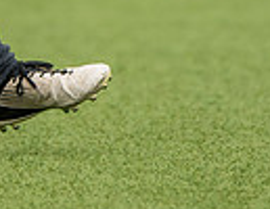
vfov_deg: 0.7
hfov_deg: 0.9
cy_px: -212
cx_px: -78
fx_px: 17780
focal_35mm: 2252
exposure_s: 1/1250
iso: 500
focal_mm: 400
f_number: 4
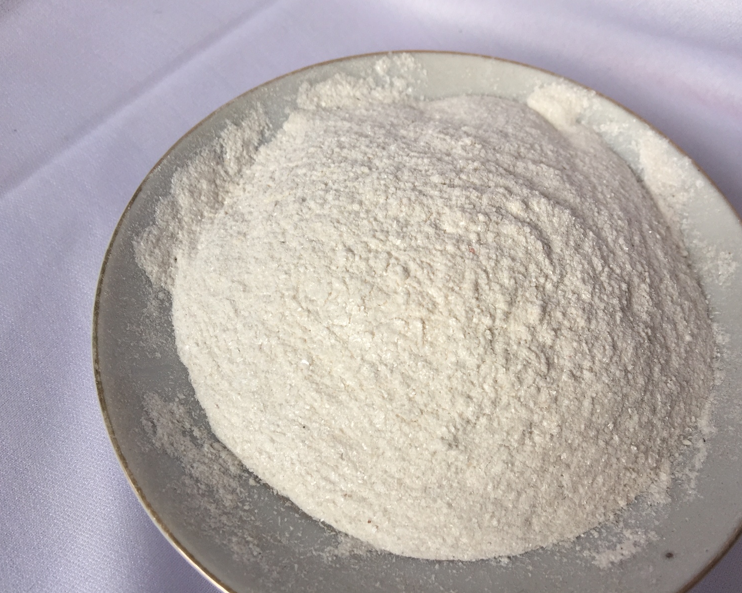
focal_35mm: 31
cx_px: 394
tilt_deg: -60.2
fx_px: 681
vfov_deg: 47.1
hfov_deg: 57.1
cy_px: 294
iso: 32
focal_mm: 4.15
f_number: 2.2
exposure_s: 1/50
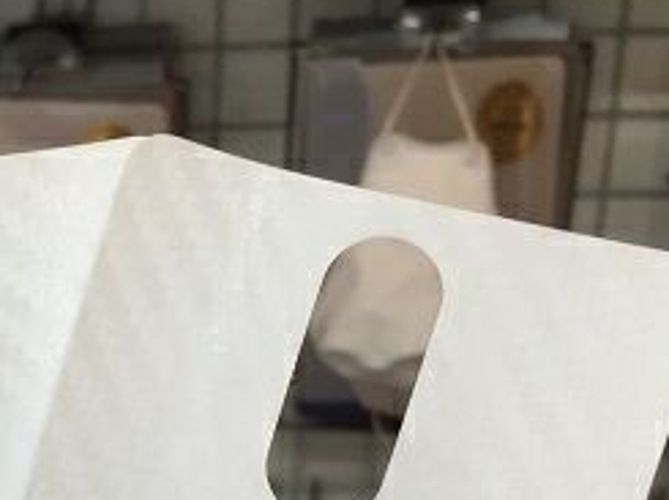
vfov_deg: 16.9
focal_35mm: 83
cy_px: 613
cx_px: -93
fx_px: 1602
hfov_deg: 22.1
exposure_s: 1/33
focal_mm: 4.15
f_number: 2.2
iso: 50
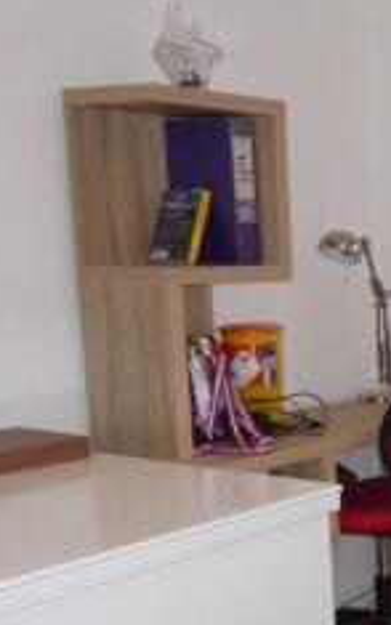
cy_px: 443
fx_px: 1073
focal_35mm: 63
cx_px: 669
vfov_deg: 32.1
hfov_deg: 17.4
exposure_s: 1/60
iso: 160
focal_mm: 4.3
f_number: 3.3
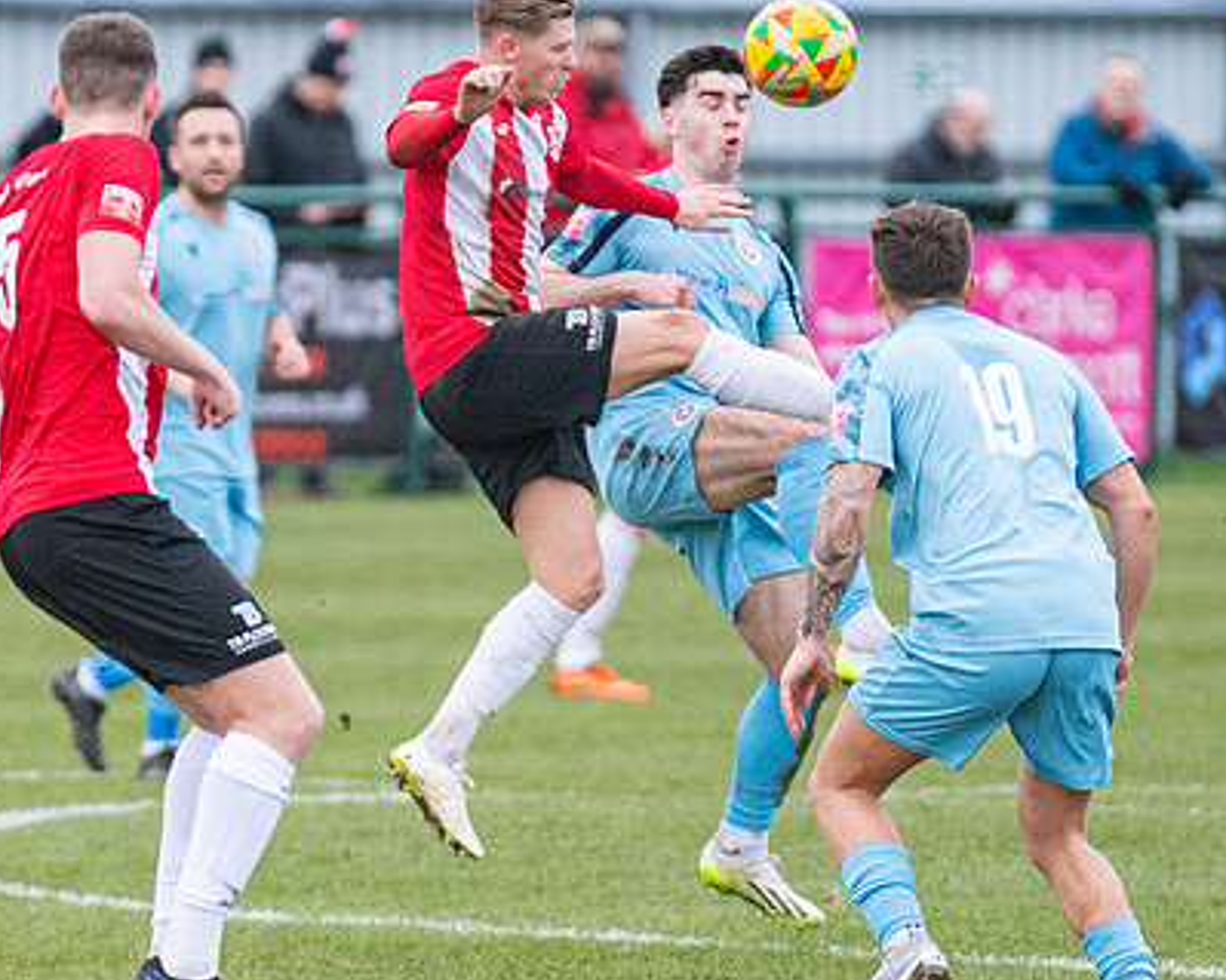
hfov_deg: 2.5
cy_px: 684
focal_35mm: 769
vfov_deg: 2.0
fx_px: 27896
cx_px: 283
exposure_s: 1/1600
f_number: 2.8
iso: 2000
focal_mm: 240
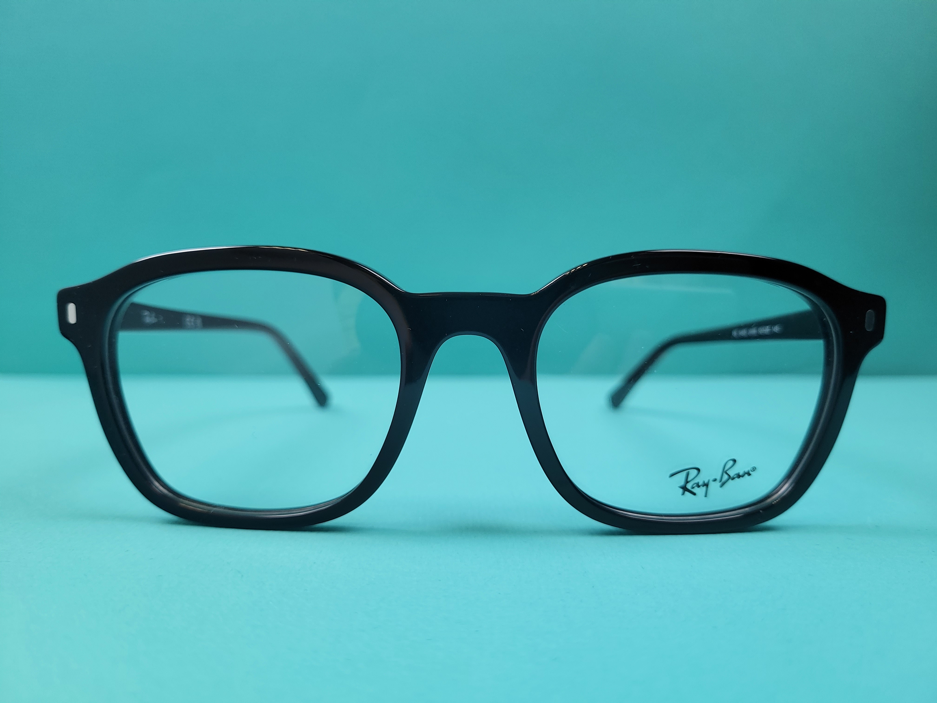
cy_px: 352
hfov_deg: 67.3
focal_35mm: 26
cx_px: 468
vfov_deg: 53.1
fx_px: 704
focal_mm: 5.4
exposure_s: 1/100
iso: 200
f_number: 1.8
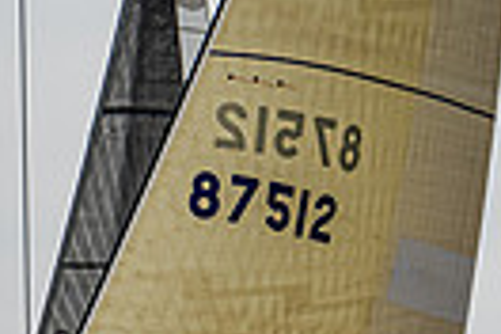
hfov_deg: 3.7
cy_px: 559
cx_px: 43
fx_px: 7709
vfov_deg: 2.5
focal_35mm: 554
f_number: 6.3
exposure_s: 1/3200
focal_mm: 105
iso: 400
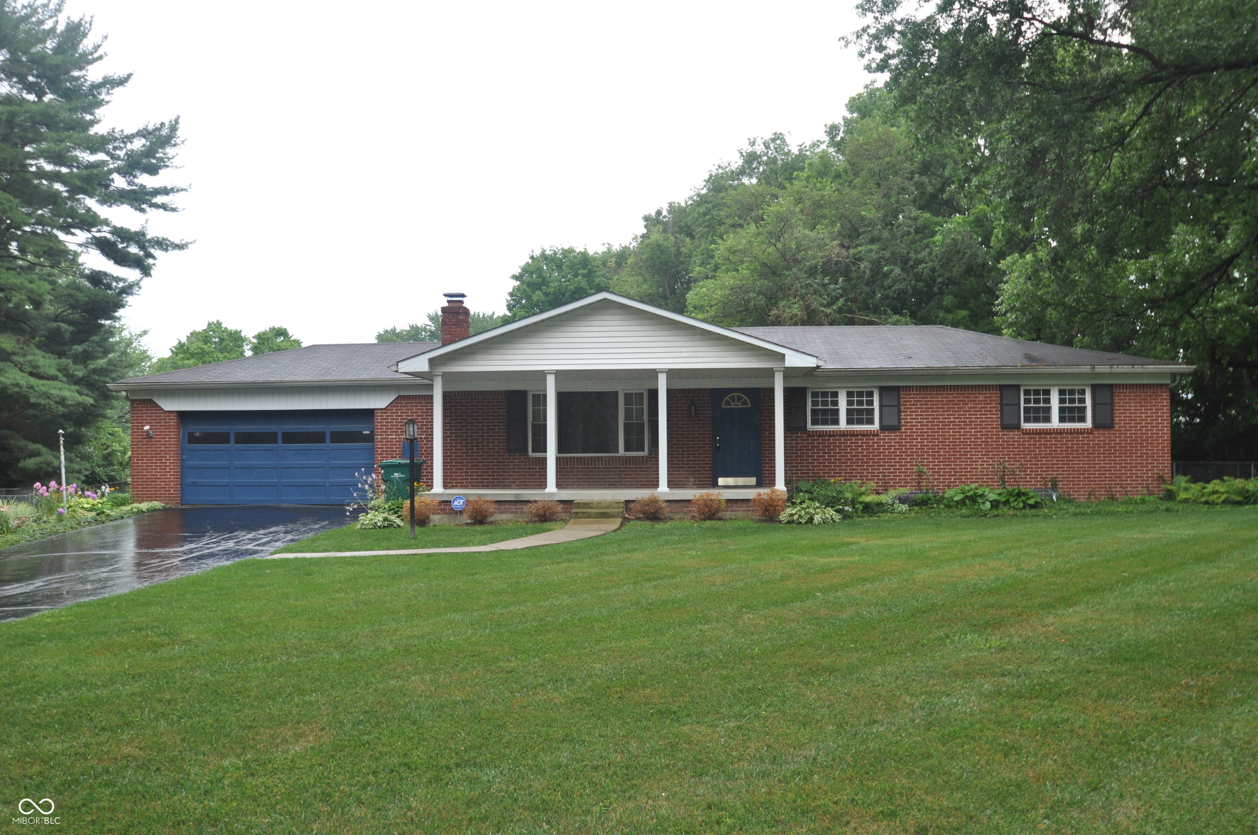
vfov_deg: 41.6
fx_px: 1099
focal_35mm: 32
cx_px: 629
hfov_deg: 59.6
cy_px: 418
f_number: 5
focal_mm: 21
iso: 200
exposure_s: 1/200
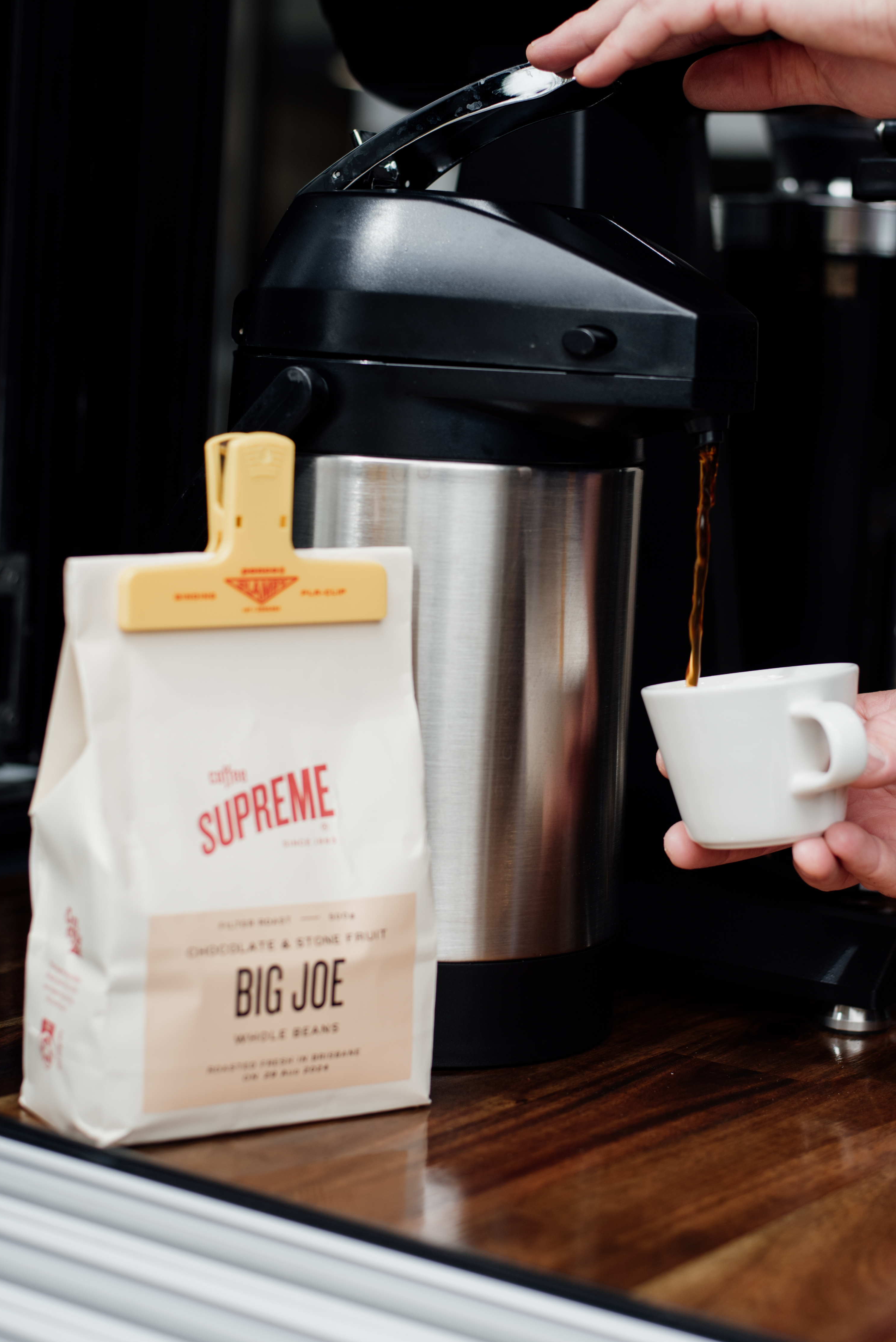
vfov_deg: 30.0
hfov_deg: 20.3
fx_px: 2499
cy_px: 578
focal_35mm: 67
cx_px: 549
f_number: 2.8
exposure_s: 1/400
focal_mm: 50
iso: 100
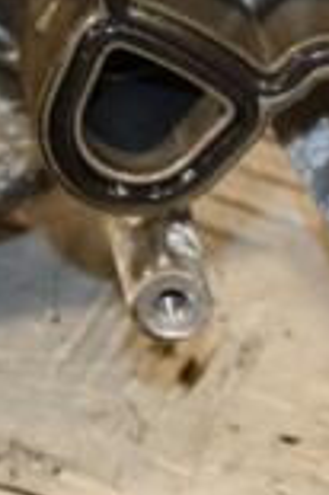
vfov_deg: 6.8
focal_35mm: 302
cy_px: 16
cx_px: 329
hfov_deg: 4.5
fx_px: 4149
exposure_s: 1/160
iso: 800
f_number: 5
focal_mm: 52
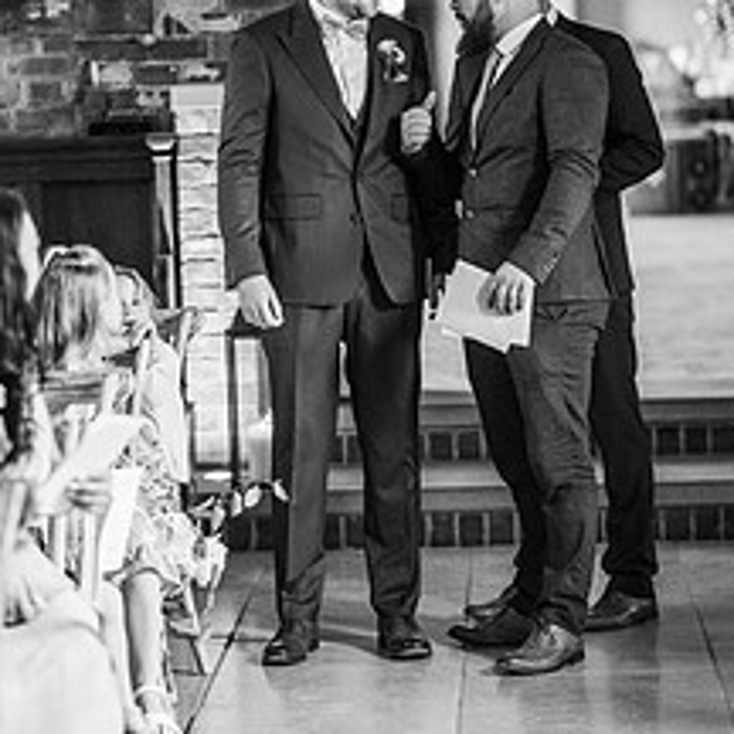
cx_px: 260
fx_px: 3598
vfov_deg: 11.6
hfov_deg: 11.6
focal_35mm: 150
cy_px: 221
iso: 1600
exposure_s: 1/200
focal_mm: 85
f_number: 1.8
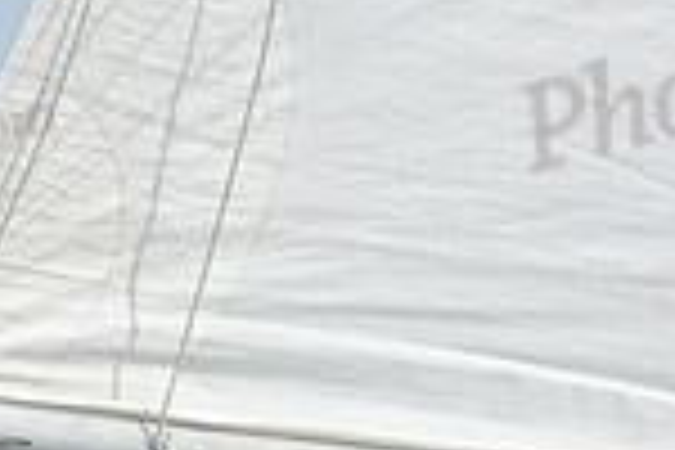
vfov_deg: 1.9
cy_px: 767
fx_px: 13780
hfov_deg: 2.8
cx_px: 292
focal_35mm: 735
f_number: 7.1
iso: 320
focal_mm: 190
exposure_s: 1/1250
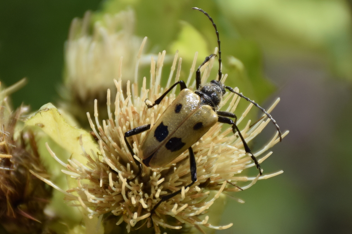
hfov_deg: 9.8
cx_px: 176
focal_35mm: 210
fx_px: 2053
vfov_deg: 6.5
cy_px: 117
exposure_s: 1/1600
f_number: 5.6
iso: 320
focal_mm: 140
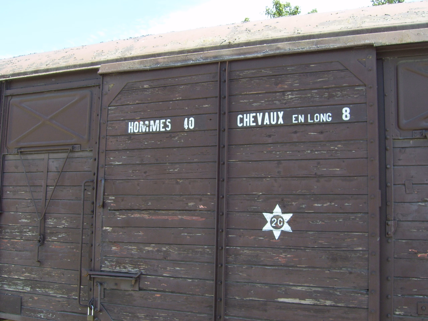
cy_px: 160
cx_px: 214
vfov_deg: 37.7
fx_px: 470
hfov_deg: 49.0
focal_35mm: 38
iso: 50
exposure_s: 1/80
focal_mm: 7.8
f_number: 6.4
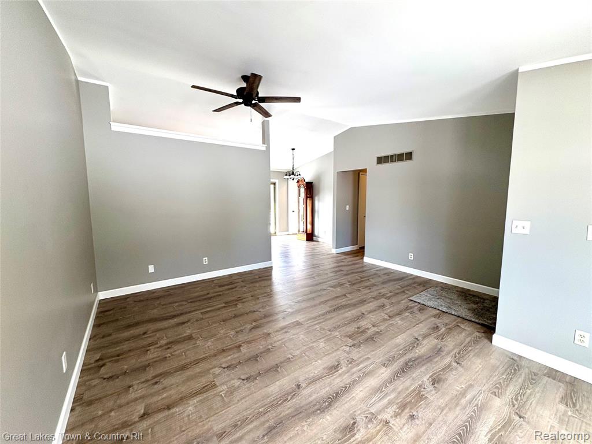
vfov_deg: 85.7
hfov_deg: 102.1
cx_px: 296
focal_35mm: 14
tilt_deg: -6.5
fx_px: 239
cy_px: 222
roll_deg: +0.5
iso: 125
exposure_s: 1/99
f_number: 2.2
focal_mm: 2.22
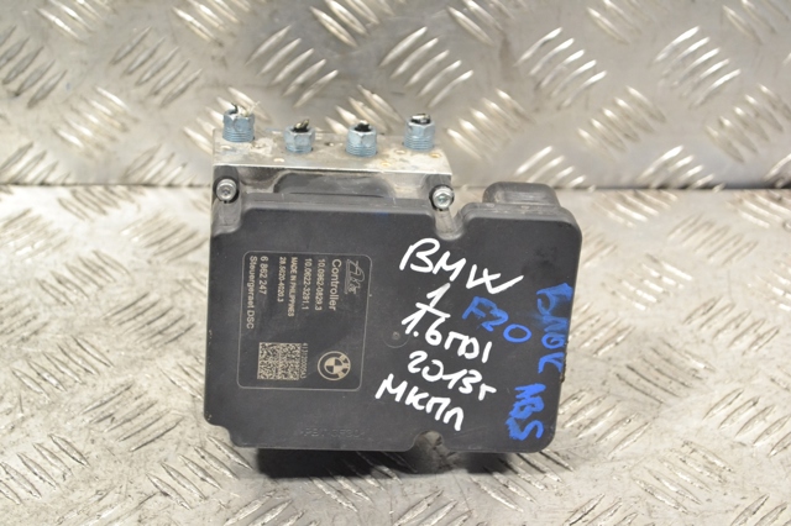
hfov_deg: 27.0
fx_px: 1647
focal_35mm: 75
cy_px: 263
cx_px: 396
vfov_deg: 18.2
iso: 3200
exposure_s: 1/200
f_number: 7.1
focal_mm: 50
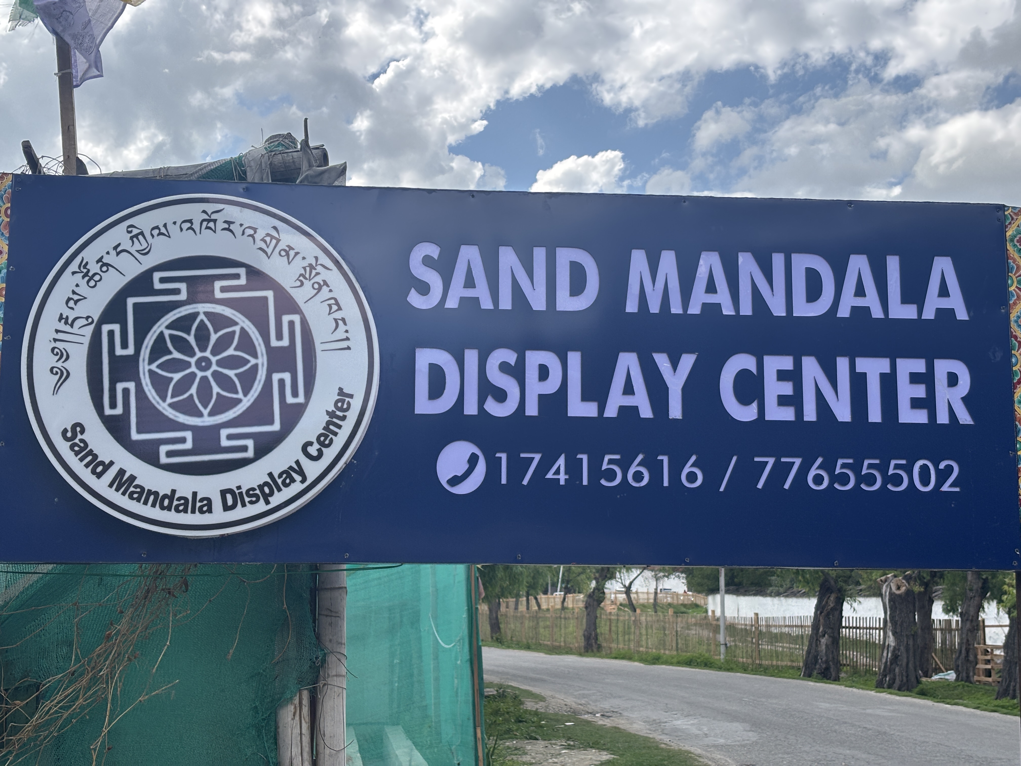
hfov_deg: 36.8
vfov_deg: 28.0
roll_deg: -0.1
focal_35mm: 52
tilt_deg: +8.5
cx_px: 510
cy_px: 383
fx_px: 1534
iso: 40
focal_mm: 5.96
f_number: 1.6
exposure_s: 1/1845
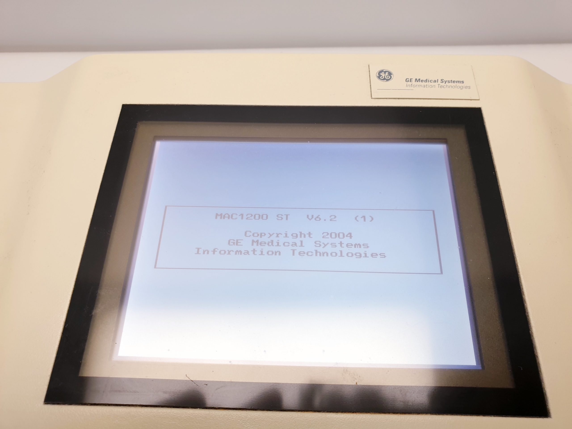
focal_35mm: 26
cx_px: 286
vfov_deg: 53.1
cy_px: 214
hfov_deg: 67.3
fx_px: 430
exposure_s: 1/50
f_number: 2.4
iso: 50
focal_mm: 4.3
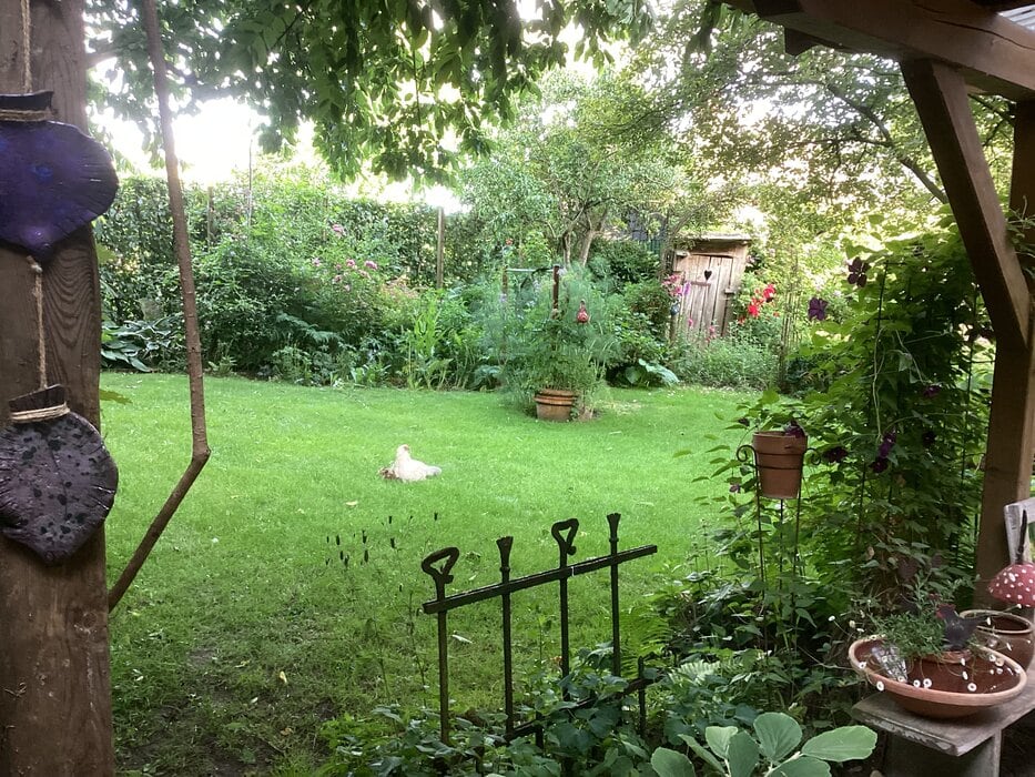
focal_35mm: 31
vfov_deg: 45.5
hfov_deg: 58.3
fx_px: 927
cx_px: 518
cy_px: 388
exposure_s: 1/50
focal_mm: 3.3
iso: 100
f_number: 2.4
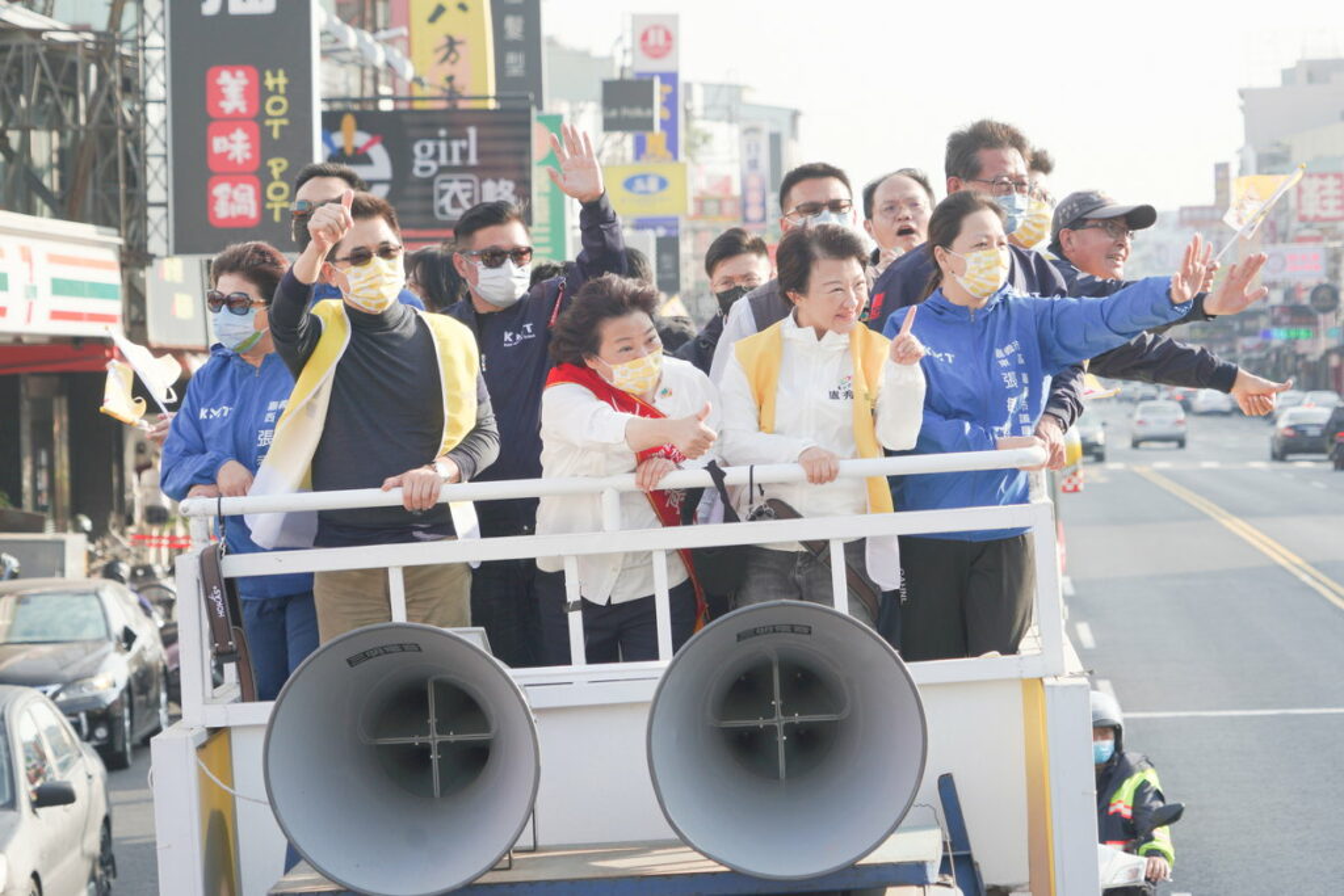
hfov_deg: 19.5
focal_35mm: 105
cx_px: 672
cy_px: 448
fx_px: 3920
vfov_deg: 13.0
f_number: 6.3
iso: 160
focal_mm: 105
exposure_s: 1/400
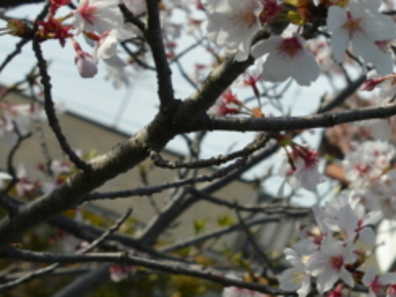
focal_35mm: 127
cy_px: 74
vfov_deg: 11.6
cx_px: 524
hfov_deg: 14.8
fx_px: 1453
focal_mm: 28
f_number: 8
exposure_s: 1/250
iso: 110
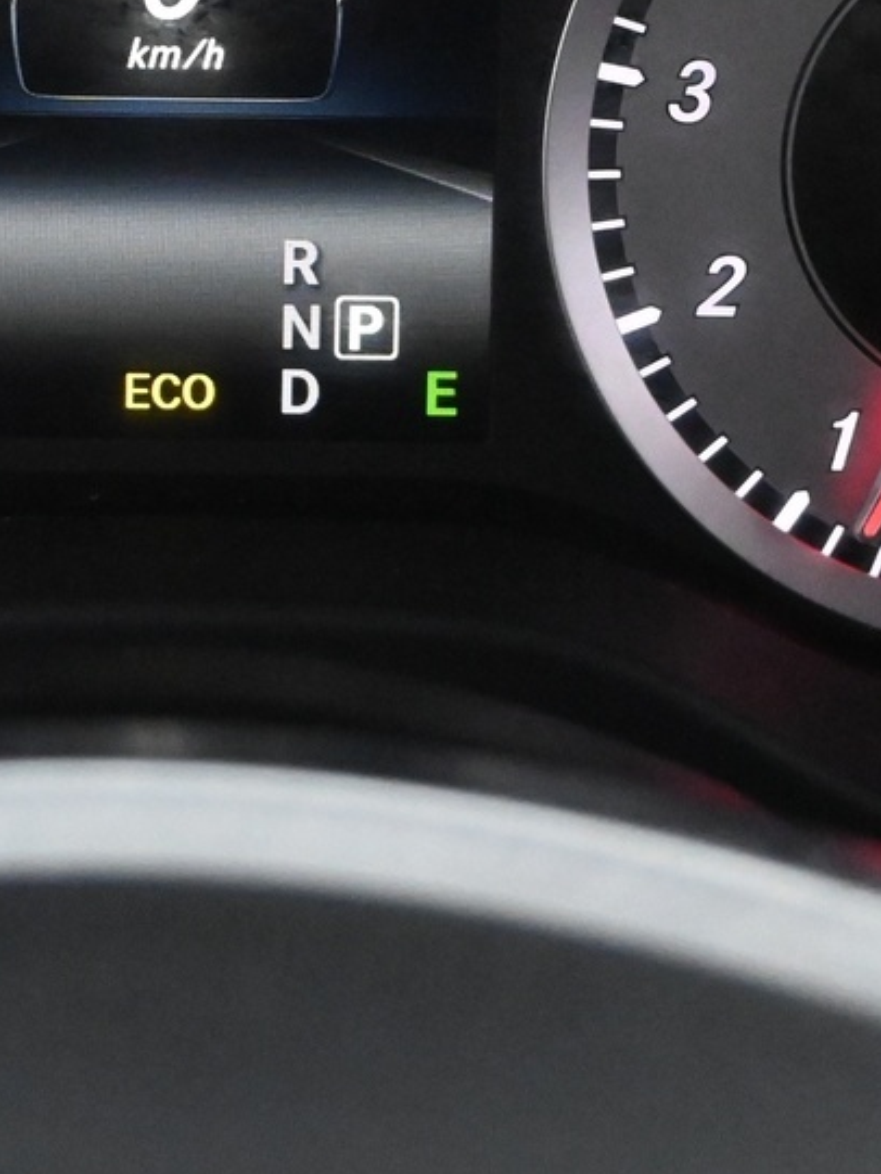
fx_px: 4027
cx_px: 176
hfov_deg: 12.4
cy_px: 39
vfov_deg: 16.3
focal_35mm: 119
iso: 6400
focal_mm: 27.5
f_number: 4.5
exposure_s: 1/60
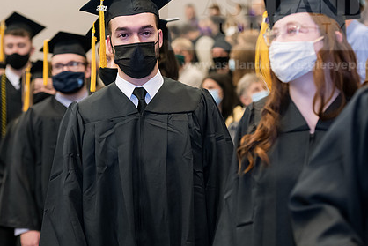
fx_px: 1391
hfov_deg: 15.1
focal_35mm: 136
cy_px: 83
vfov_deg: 10.1
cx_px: 142
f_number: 3.5
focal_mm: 98
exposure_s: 1/200
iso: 1600
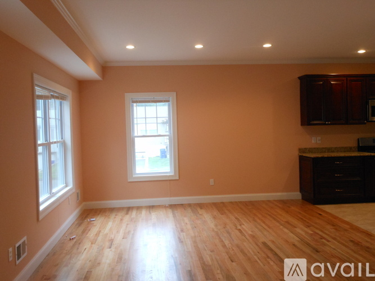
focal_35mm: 33
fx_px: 357
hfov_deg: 55.4
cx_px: 188
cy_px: 140
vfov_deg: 42.9
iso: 320
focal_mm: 5.9
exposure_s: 1/30
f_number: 4
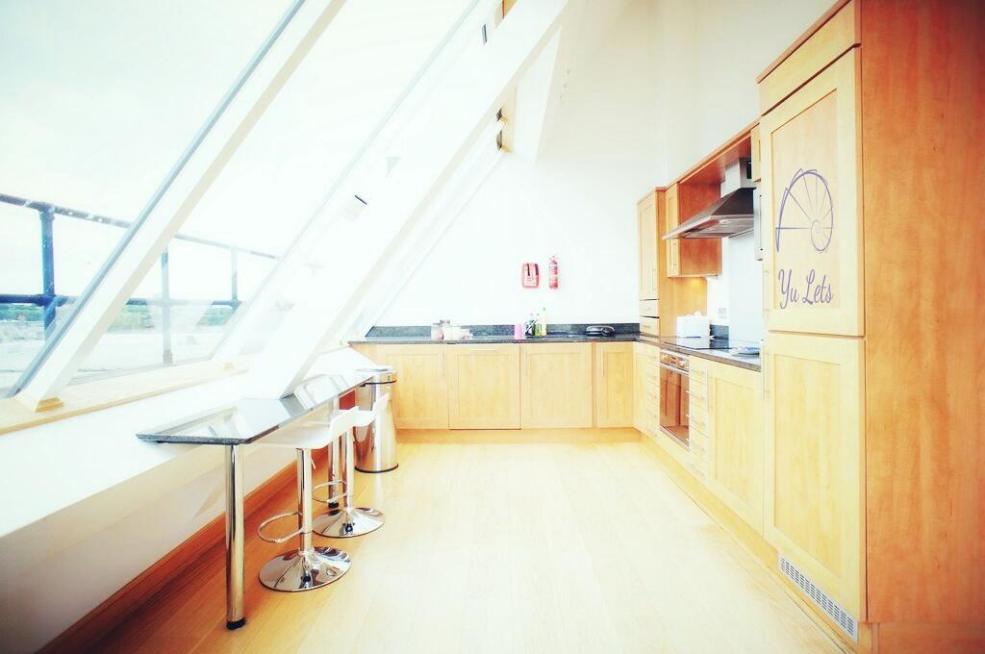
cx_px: 492
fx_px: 656
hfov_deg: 73.8
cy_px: 327
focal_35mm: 24
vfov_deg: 53.0
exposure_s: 1/250
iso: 800
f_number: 2.8
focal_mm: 16
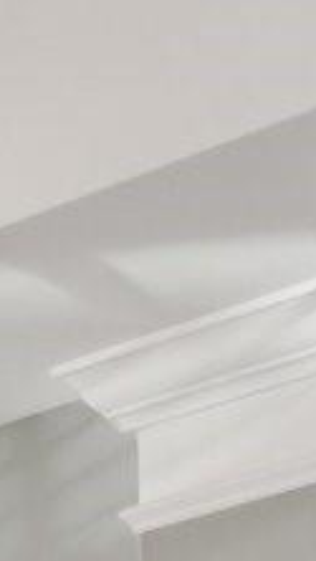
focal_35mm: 145
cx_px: -1540
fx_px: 2158
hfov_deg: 5.2
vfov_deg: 11.6
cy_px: 1439
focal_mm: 15
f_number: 8
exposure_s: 1/13
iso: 200
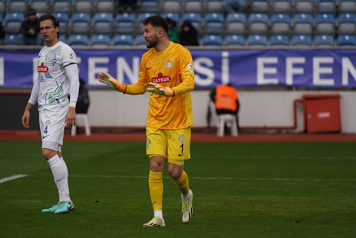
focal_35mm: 367
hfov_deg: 5.6
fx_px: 3629
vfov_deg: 3.7
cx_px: 178
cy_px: 119
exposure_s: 1/2000
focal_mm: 367
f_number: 5.6
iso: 2000
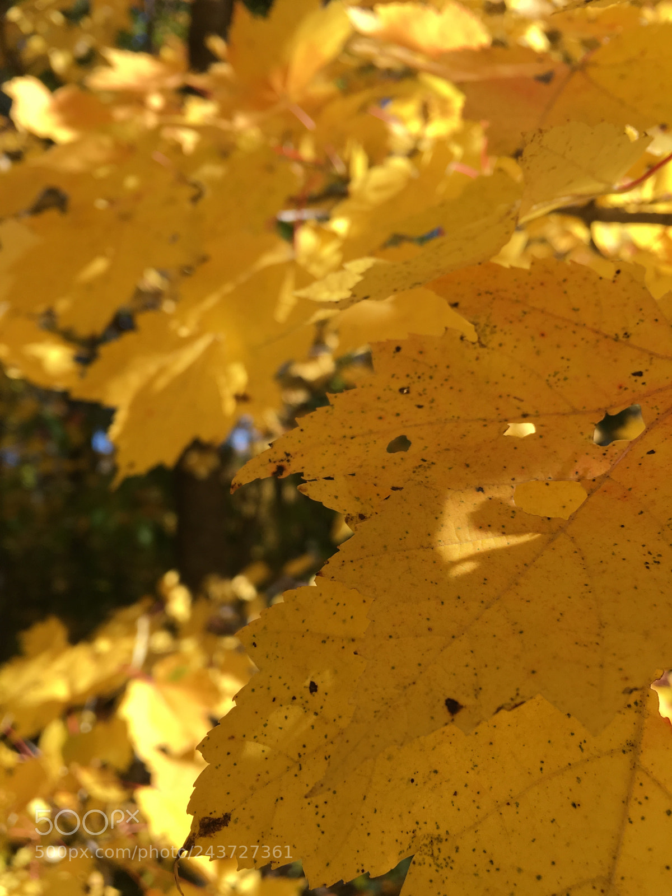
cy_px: 448
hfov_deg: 48.2
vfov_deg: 61.7
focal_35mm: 29
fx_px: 751
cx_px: 336
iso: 25
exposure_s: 1/561
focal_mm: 4.15
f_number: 2.2
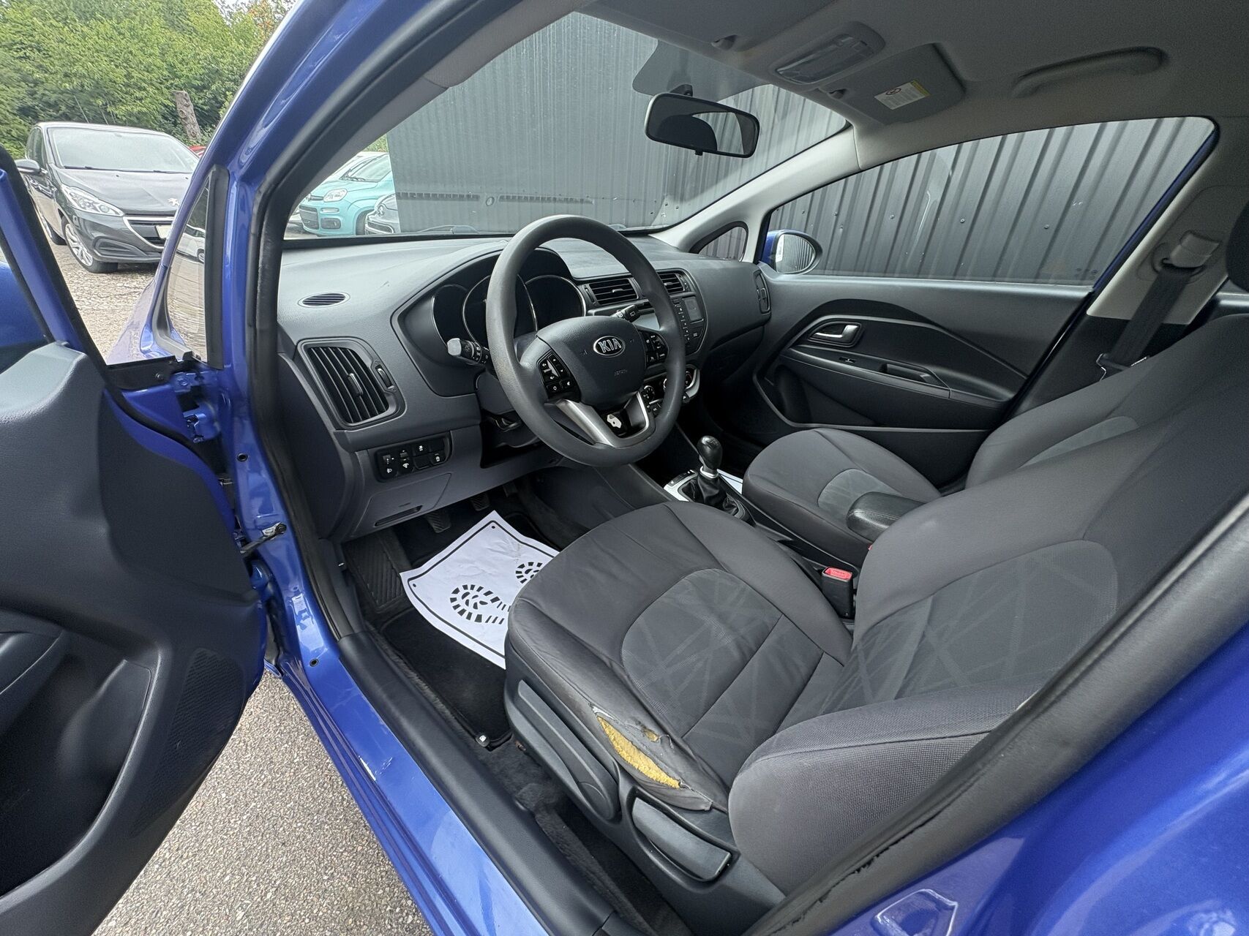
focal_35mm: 14
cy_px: 468
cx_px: 624
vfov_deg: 85.7
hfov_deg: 102.1
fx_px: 505
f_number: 2.2
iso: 64
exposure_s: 1/156
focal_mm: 2.22
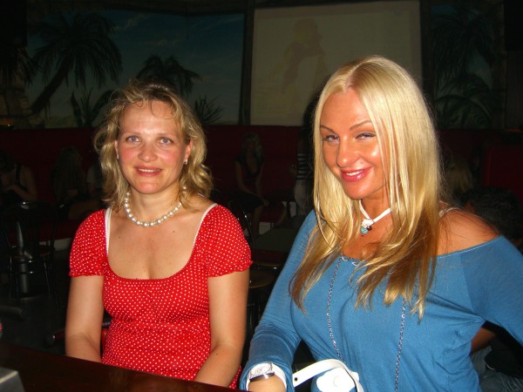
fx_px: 574
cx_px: 262
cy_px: 196
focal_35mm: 38
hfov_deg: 49.0
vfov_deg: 37.7
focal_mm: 7.9
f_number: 2.8
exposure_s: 1/60
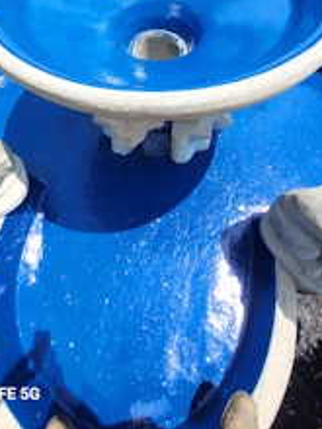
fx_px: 273
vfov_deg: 68.0
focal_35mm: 22
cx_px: 152
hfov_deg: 61.0
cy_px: 77
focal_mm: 1.74
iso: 40
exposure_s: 1/1225
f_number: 2.2
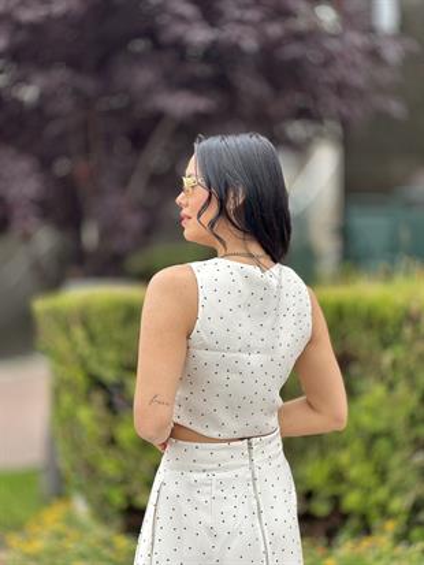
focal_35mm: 77
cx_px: 212
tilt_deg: -2.5
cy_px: 282
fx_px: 1257
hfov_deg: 19.1
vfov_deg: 25.3
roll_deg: -0.6
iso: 25
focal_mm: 9
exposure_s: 1/121
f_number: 2.8
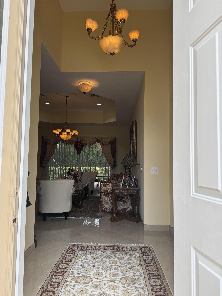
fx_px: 205
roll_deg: +0.4
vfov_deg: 71.6
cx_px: 111
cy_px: 148
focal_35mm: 24
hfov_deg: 56.8
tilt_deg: +5.5
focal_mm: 6.76
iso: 80
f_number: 1.78
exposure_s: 1/425
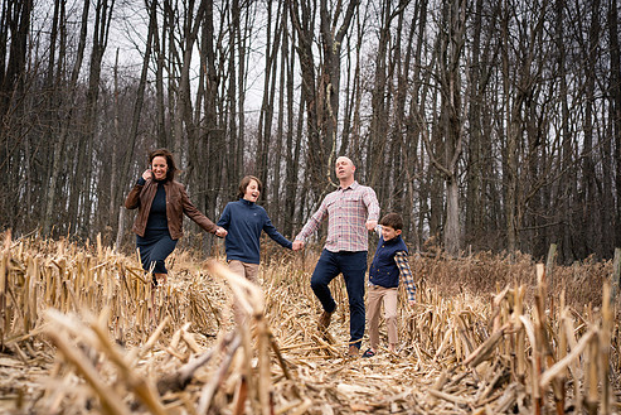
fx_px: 1725
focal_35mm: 100
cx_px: 292
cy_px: 238
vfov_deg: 13.7
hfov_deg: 20.4
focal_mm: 85
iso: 320
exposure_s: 1/500
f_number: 4.5
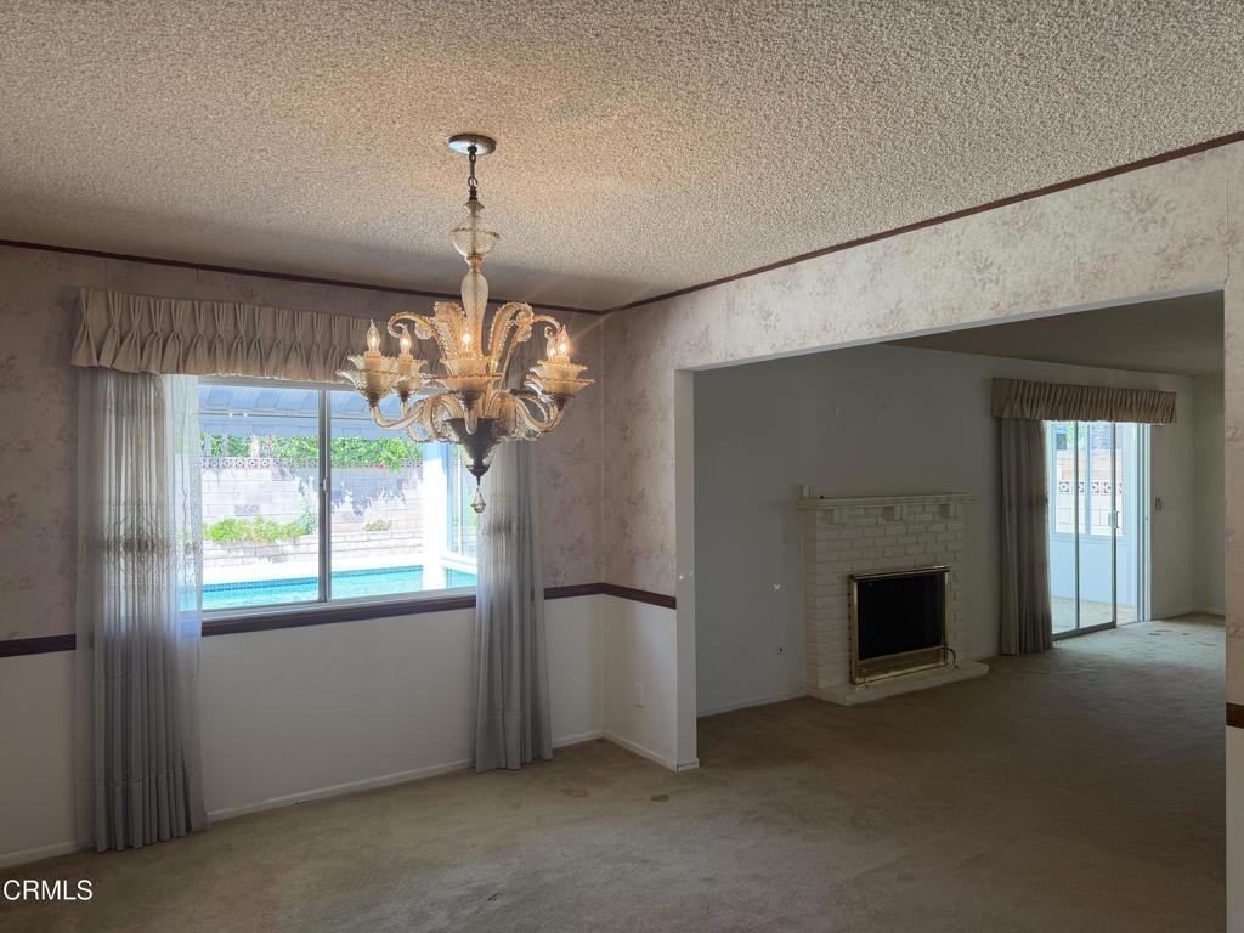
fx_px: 862
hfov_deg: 71.6
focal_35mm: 24
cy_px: 466
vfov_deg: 56.8
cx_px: 622
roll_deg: +0.2
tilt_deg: +1.7
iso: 80
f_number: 1.78
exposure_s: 1/174
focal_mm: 6.76
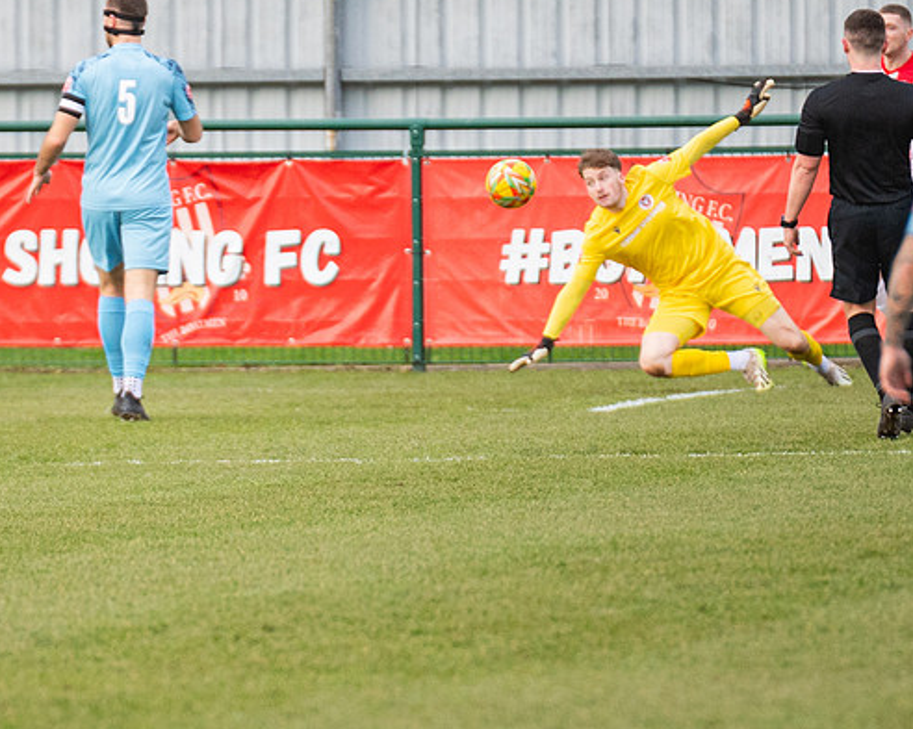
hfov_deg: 2.3
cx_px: 197
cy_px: 354
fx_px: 22927
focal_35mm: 849
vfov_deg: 1.8
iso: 1250
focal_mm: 300
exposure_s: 1/1250
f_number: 2.8
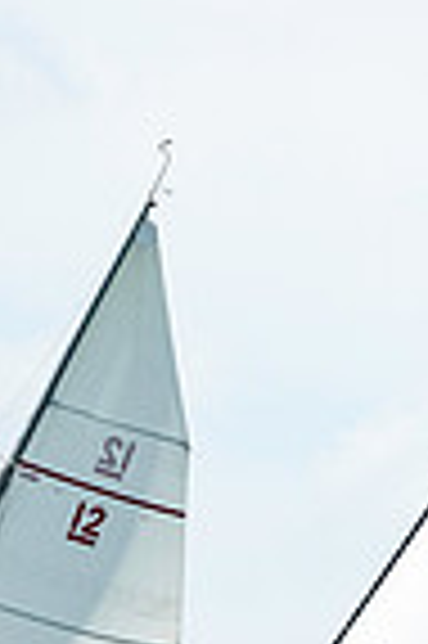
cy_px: 833
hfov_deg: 2.8
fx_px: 8705
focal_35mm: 487
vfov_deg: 4.2
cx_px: -16
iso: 320
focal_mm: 155
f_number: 5
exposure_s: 1/3200
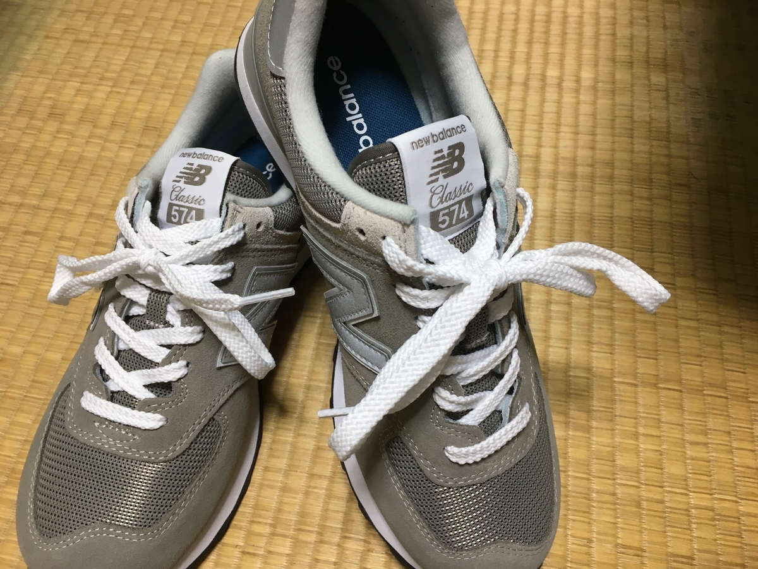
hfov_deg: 61.7
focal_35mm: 29
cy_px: 284
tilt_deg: -61.2
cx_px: 379
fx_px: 635
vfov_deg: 48.2
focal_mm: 4.15
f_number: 2.2
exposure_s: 1/30
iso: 50
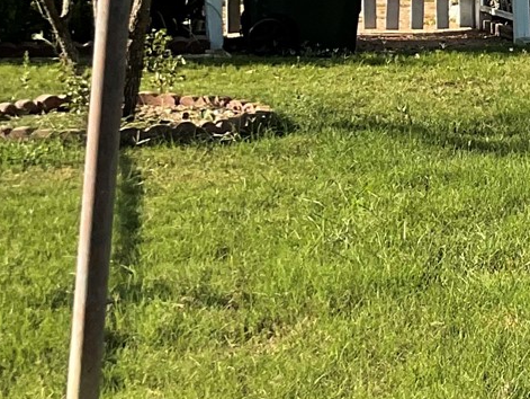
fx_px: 1931
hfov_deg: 14.2
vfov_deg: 11.7
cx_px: 895
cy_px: 6
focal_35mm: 126
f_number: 1.8
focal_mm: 3
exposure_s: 1/1121
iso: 16
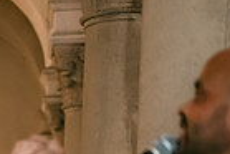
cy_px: 302
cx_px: -238
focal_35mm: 146
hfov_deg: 12.3
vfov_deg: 8.9
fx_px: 934
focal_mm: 35
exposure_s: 1/125
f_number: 1.2
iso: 1250
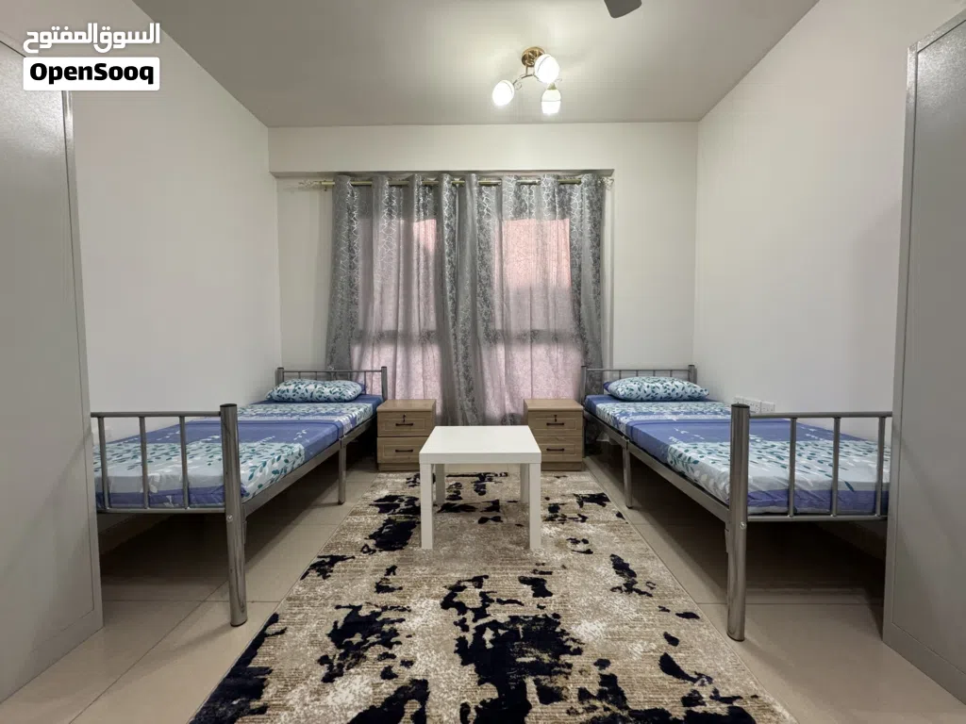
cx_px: 483
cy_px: 362
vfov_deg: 85.7
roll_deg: +1.1
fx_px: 391
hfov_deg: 102.1
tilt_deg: -2.3
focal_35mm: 14
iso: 320
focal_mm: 2.22
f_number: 2.2
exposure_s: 1/100
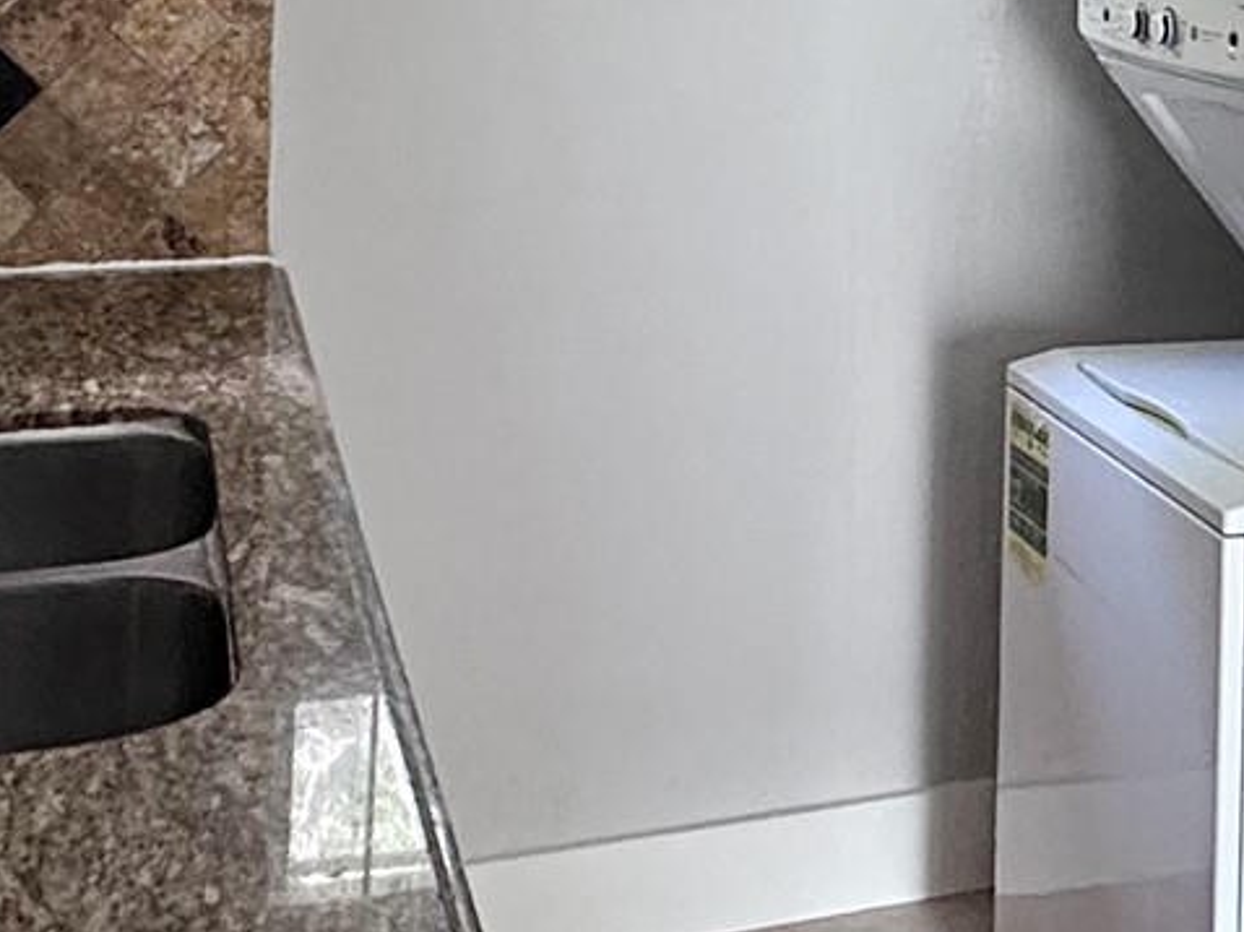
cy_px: -187
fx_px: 2155
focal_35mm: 60
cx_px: 955
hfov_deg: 31.5
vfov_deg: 22.5
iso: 640
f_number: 2.2
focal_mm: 2.22
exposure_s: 1/60
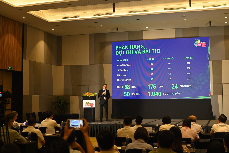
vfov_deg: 27.0
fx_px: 318
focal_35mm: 50
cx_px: 114
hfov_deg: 39.6
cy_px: 76
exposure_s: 1/200
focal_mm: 50
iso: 1250
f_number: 4
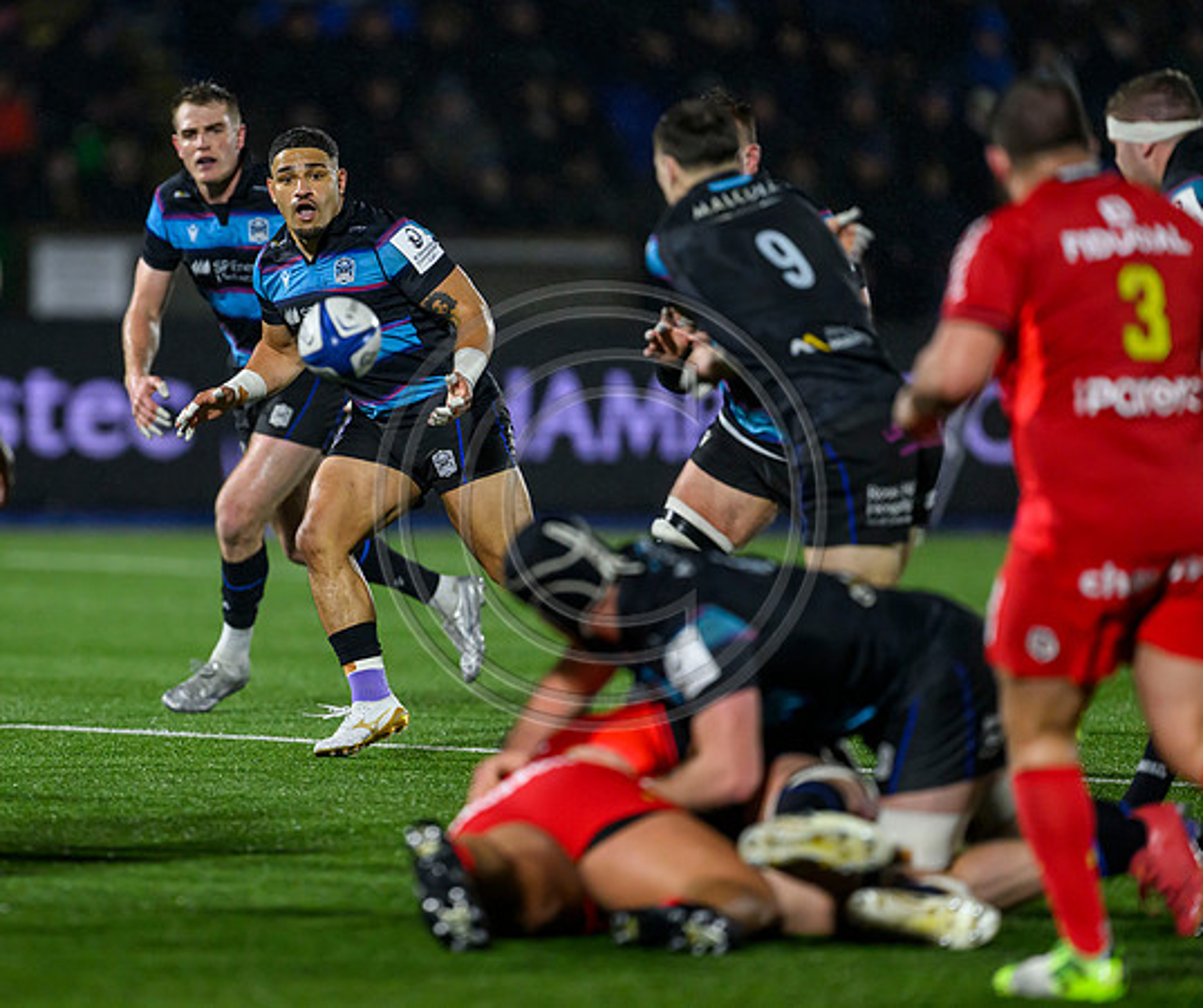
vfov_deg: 2.9
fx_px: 19737
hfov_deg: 3.5
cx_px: 379
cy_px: 489
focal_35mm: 544
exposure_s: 1/1600
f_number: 3.2
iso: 3200
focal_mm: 400
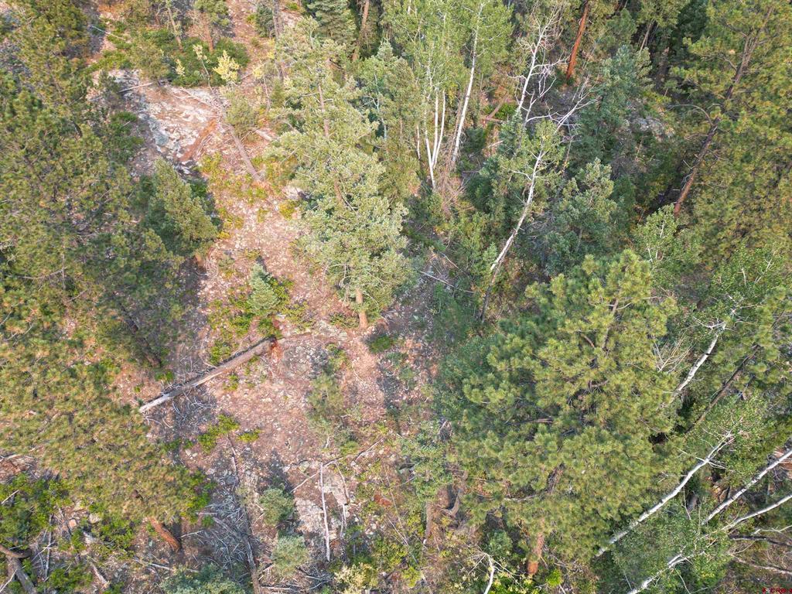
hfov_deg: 71.6
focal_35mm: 24
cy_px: 297
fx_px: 549
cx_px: 396
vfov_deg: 56.8
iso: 100
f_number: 1.7
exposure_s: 1/500
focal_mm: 6.72
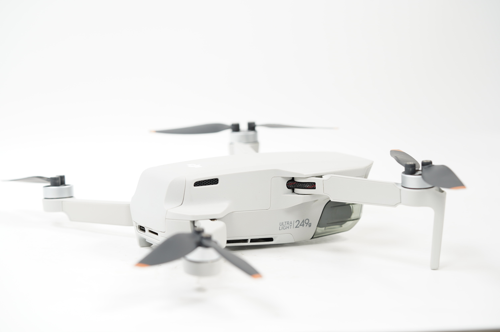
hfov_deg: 22.6
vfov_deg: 15.2
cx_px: 250
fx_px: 1249
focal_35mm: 90
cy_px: 166
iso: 200
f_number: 5.6
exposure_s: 1/5
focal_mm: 90
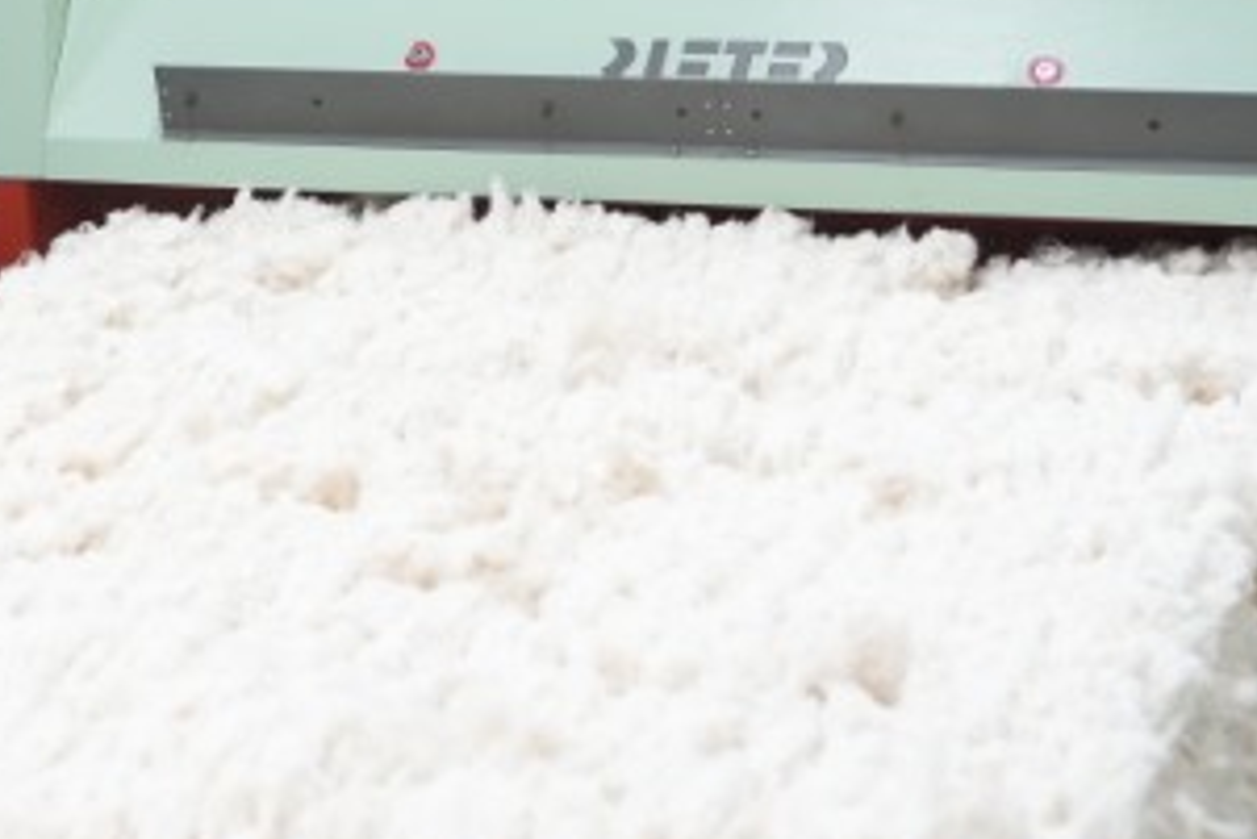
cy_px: -100
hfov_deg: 20.6
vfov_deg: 13.7
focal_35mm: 98
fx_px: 3423
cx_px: 271
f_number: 4
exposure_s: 1/50
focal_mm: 41
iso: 1600
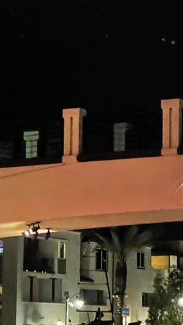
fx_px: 1215
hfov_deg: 8.6
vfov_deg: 15.2
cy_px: 170
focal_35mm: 141
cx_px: 191
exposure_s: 1/30
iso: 1250
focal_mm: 7.5
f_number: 2.2
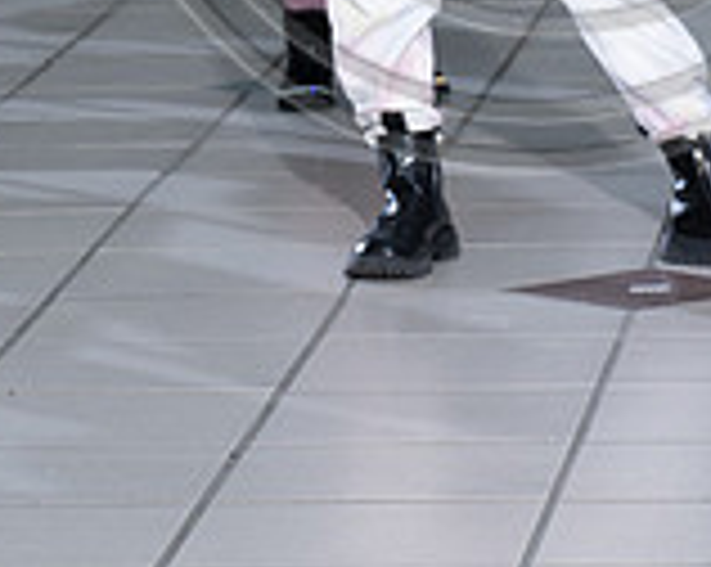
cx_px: 536
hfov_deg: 5.4
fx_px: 7587
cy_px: -284
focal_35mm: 361
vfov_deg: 4.3
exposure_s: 1/160
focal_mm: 135
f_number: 6.3
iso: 1000
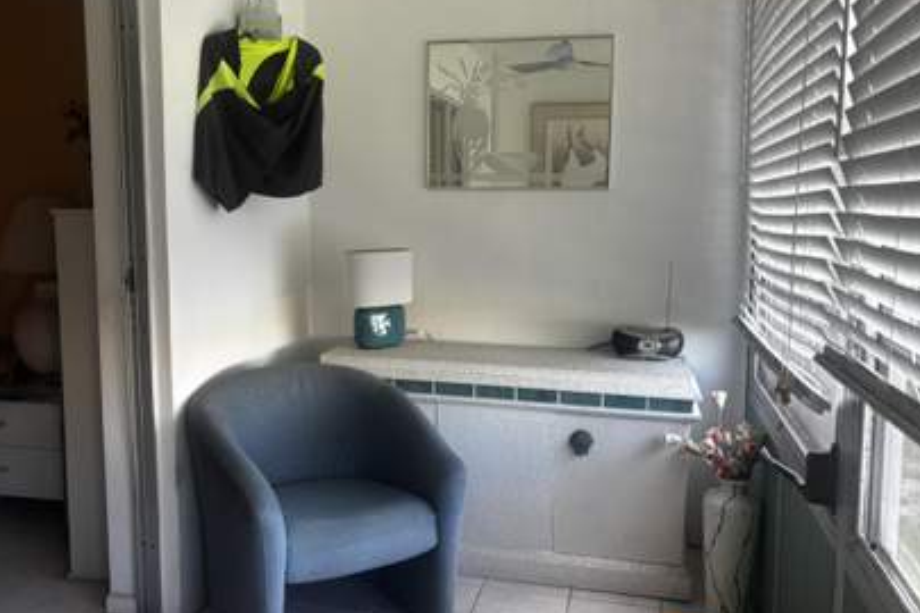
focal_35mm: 32
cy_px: 305
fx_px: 818
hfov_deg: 58.7
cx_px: 463
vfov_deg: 41.1
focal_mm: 5.96
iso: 100
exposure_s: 1/120
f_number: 1.6
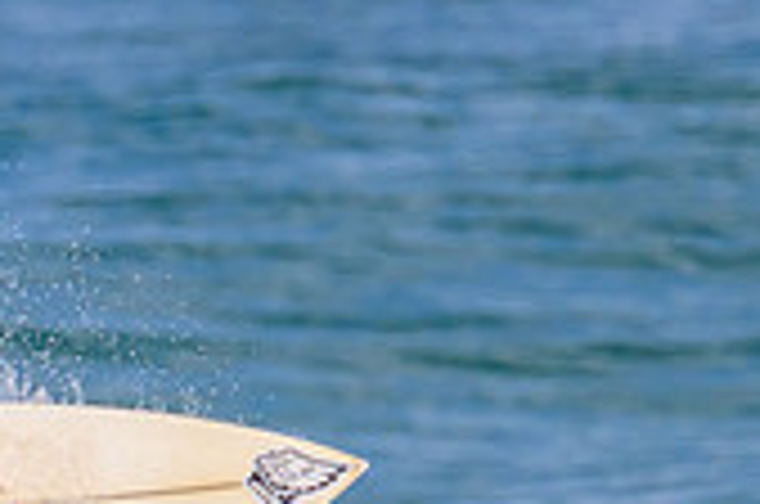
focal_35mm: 3011
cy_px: 532
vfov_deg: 0.5
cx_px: 46
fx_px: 63445
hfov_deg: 0.7
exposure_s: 1/2000
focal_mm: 680
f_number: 11
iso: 720
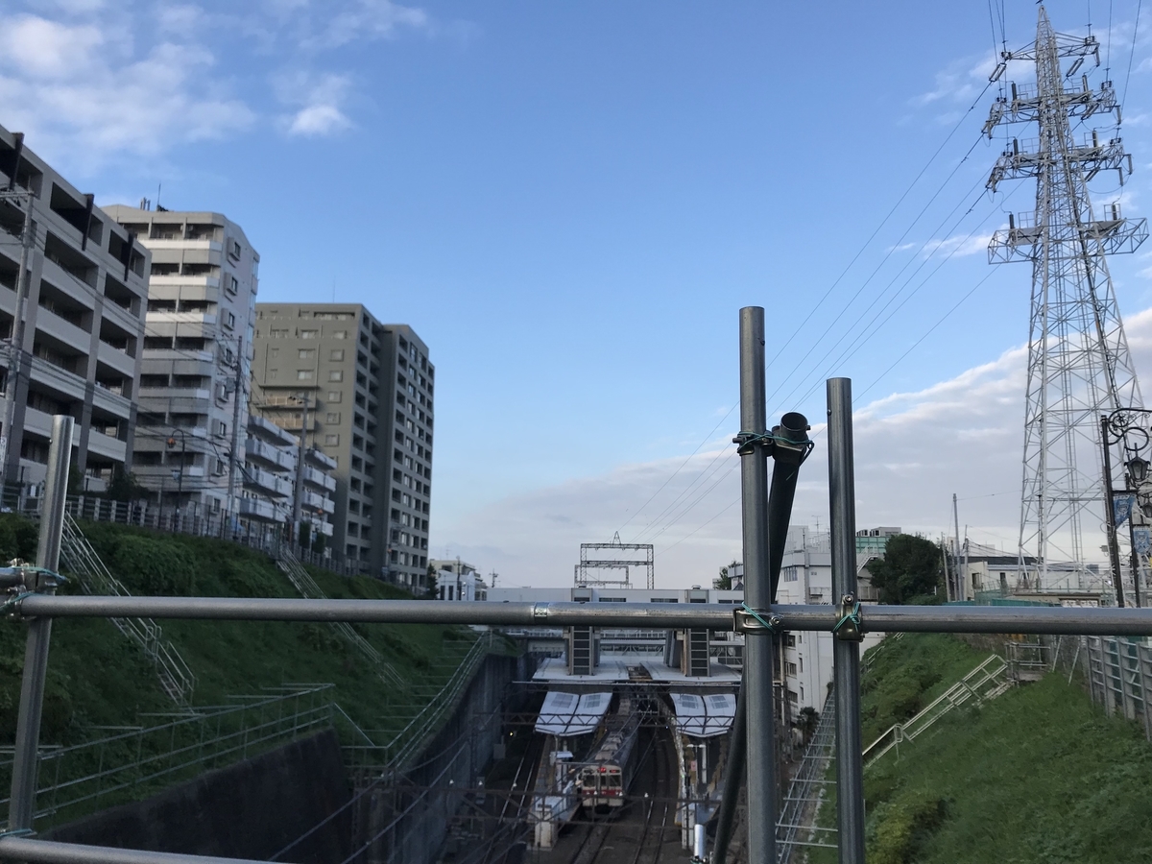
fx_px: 932
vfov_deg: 49.7
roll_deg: -0.3
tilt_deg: +12.1
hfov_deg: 63.4
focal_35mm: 28
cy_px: 432
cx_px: 576
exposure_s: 1/879
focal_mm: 3.99
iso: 20
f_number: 1.8
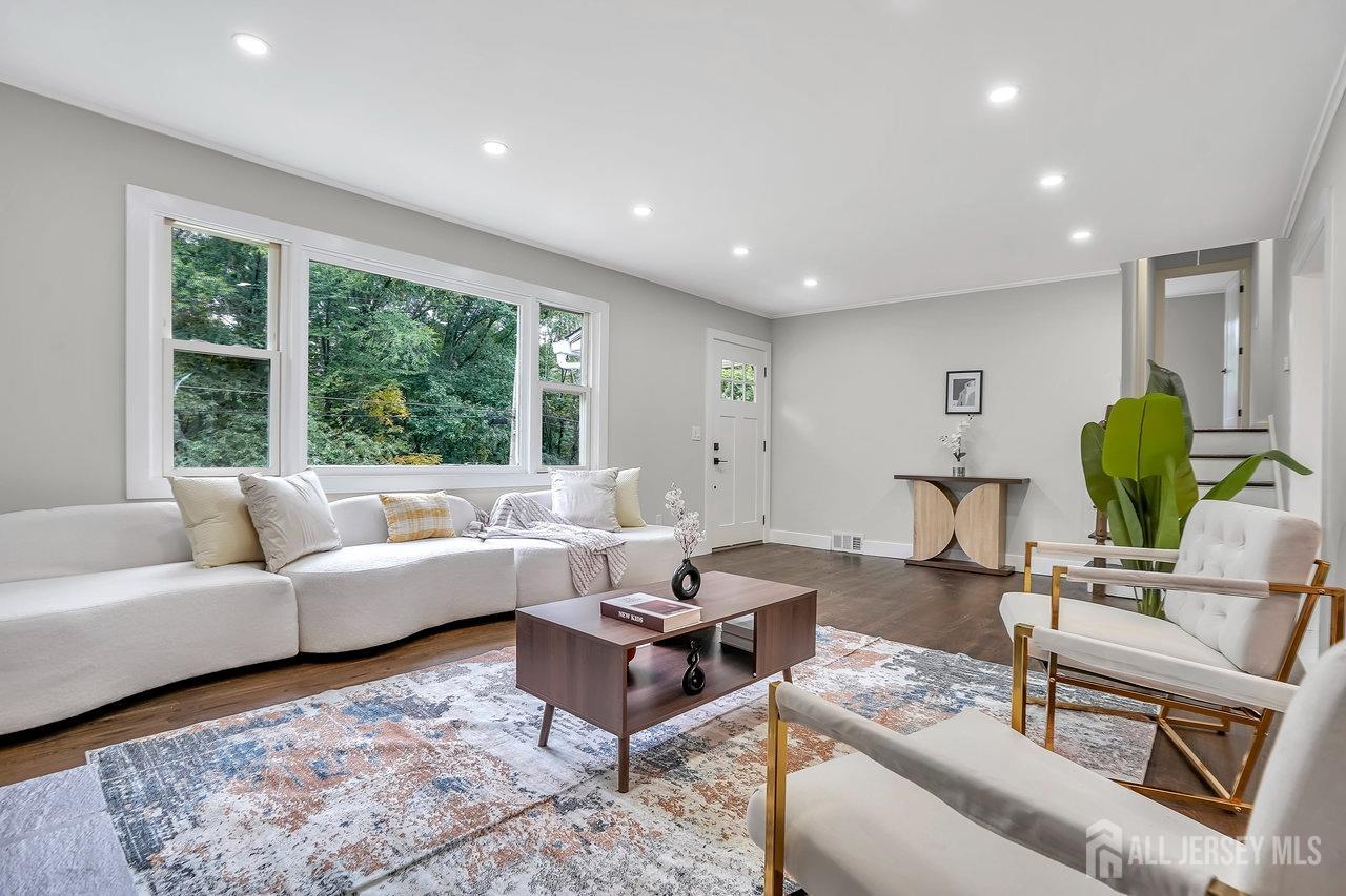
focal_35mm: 16
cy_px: 448
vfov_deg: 73.7
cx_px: 673
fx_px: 598
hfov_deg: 96.7
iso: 400
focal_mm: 16
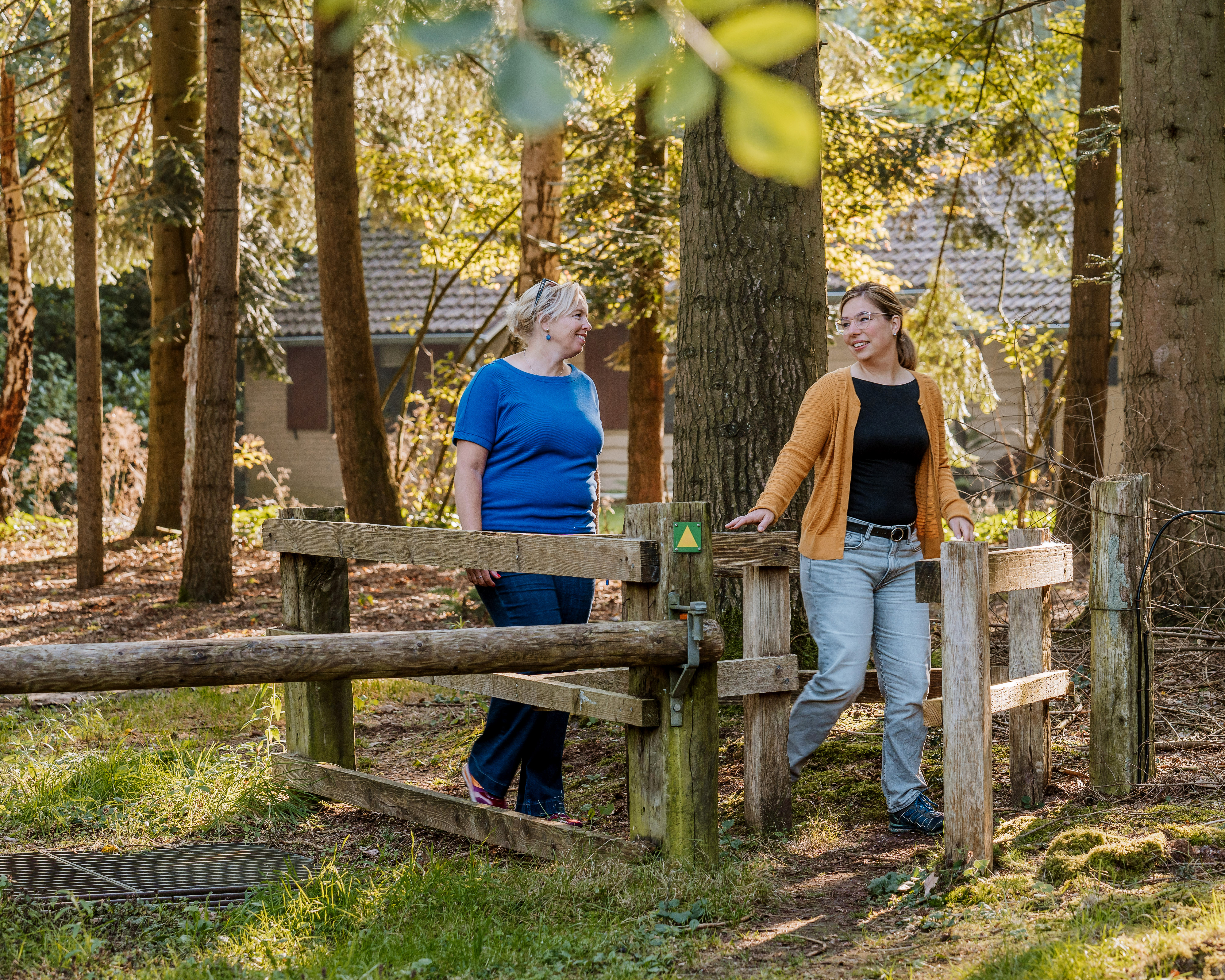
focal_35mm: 111
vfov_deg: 13.9
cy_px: 491
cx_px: 644
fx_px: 4024
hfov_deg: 17.3
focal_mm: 98
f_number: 5
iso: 320
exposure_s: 1/125
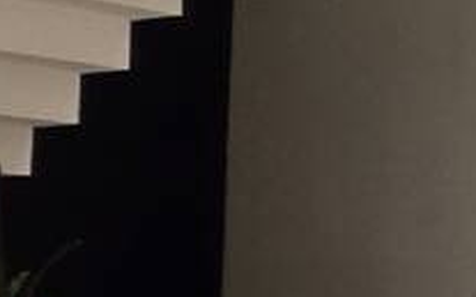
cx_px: 1630
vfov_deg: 13.4
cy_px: 315
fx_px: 1244
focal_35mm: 96
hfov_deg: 9.8
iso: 160
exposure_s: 1/60
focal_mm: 2.2
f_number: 2.2
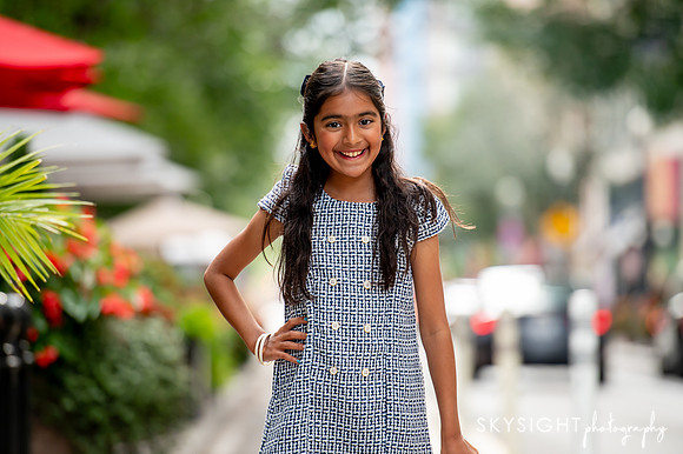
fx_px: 3845
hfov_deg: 10.2
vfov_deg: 6.8
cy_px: 227
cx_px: 344
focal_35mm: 203
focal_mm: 200
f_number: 3.2
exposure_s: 1/500
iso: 800
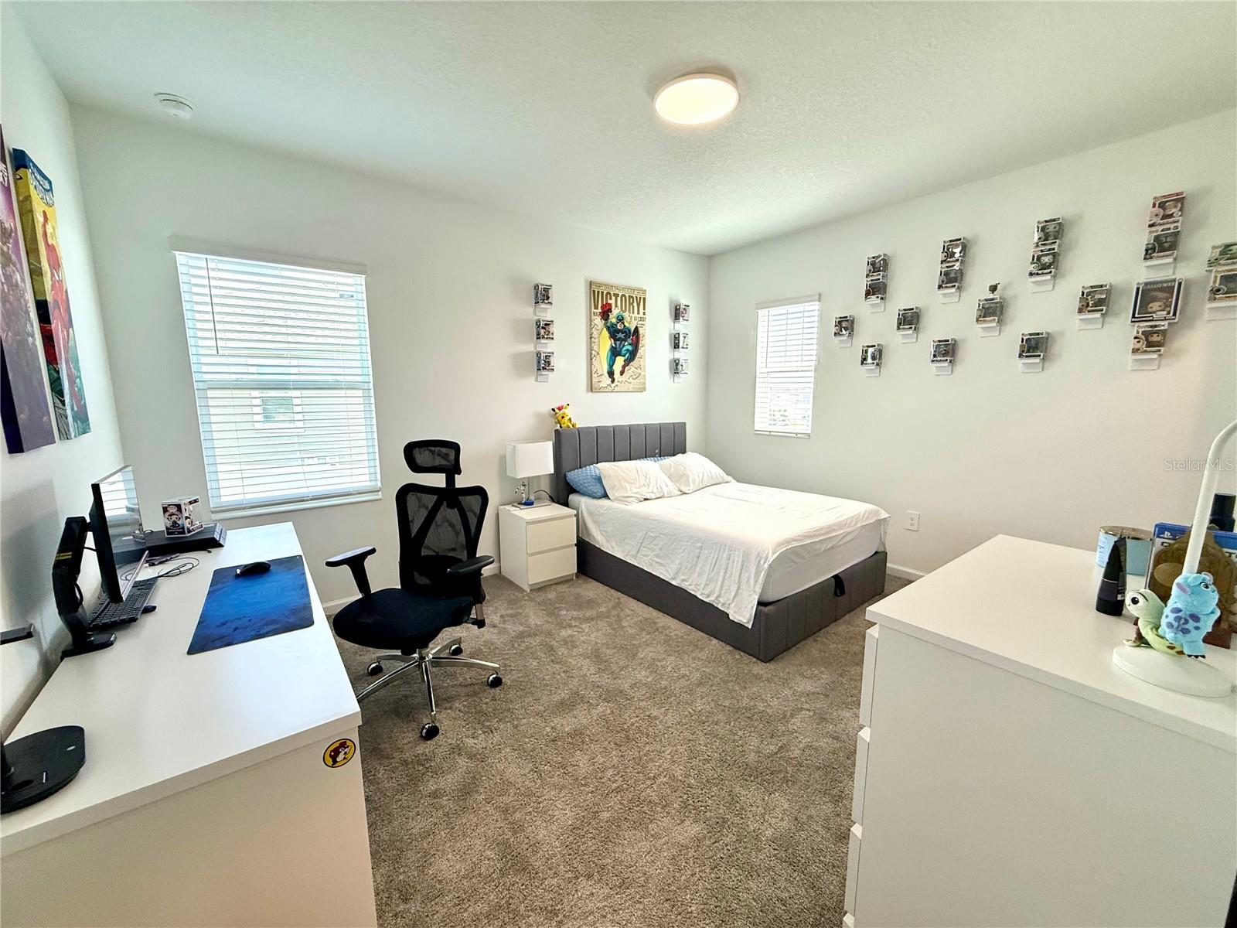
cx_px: 618
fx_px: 500
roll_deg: -0.1
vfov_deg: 85.7
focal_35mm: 14
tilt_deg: -6.8
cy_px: 464
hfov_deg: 102.1
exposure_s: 1/120
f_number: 2.2
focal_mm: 2.22
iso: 160
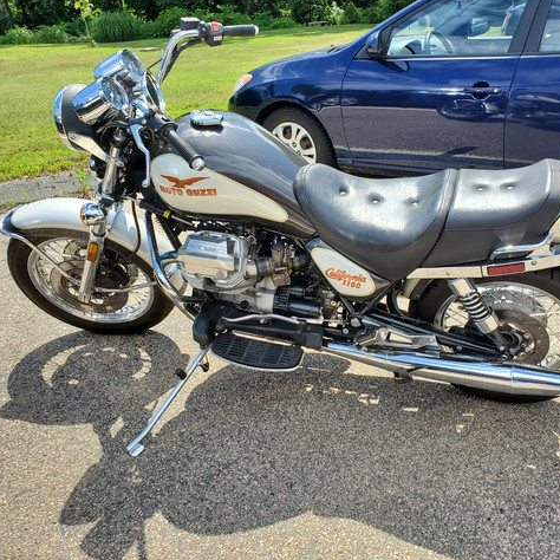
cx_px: 350
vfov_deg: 52.5
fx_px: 567
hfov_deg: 52.0
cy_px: 279
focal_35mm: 31
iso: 50
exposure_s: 1/833
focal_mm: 4.3
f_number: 2.4
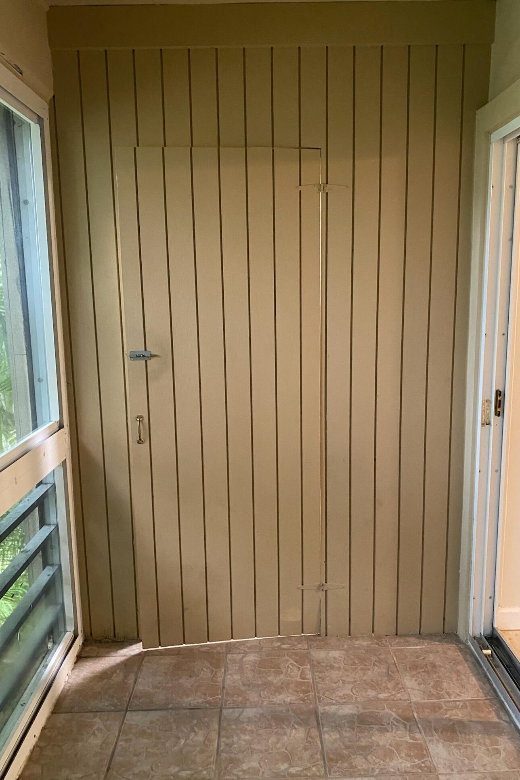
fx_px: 607
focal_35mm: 28
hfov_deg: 46.4
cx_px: 273
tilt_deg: -7.8
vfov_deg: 65.5
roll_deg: +0.4
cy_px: 396
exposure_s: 1/30
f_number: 1.8
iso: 500
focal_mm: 4.25
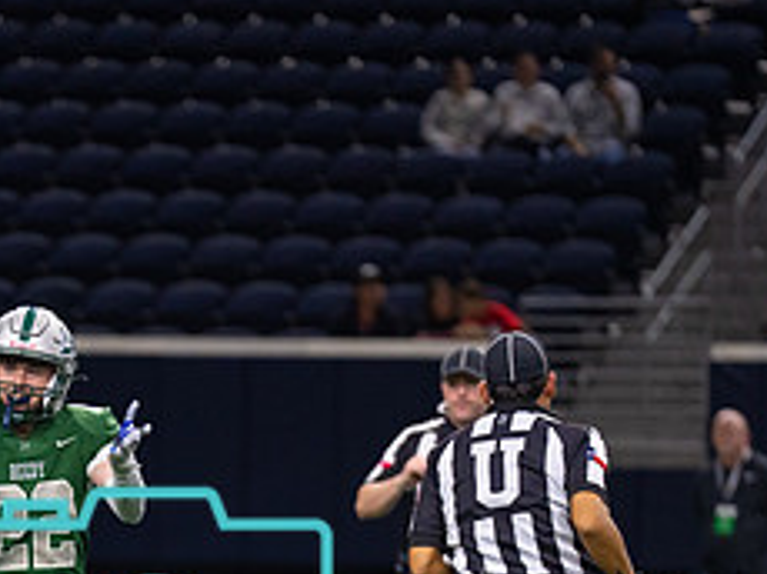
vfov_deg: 3.2
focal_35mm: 468
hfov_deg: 4.2
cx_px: 50
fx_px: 10359
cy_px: 647
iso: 1600
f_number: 2.8
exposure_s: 1/1000
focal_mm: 180
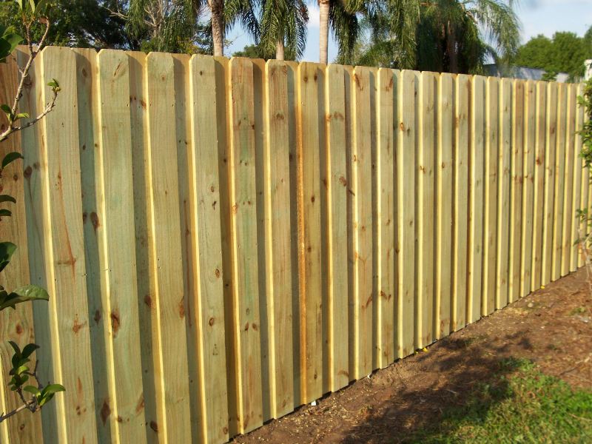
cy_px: 222
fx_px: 718
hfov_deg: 44.8
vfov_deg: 34.3
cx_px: 296
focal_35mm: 42
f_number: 5.6
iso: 80
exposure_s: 1/250
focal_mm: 7
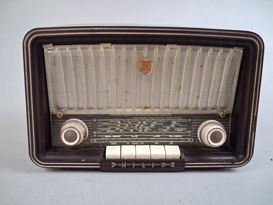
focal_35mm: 27
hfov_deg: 65.3
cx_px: 136
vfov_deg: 51.4
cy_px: 102
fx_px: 213
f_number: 1.8
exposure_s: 1/50
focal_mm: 4
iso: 500
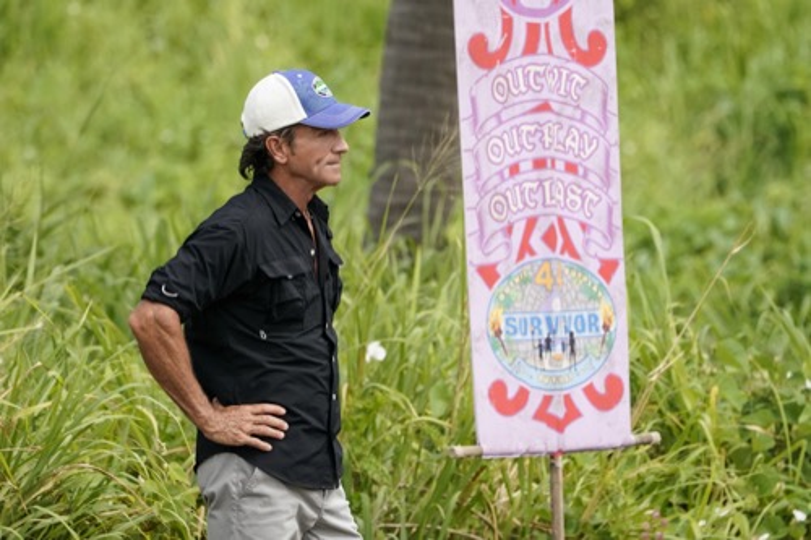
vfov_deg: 2.3
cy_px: 270
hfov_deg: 3.4
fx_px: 13511
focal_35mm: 600
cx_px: 406
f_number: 8
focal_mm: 400
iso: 2000
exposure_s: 1/2000
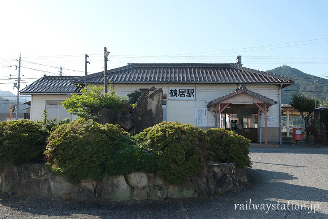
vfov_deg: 38.9
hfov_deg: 55.8
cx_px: 164
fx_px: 310
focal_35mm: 34
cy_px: 110
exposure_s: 1/150
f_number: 7.1
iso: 125
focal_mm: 22.6
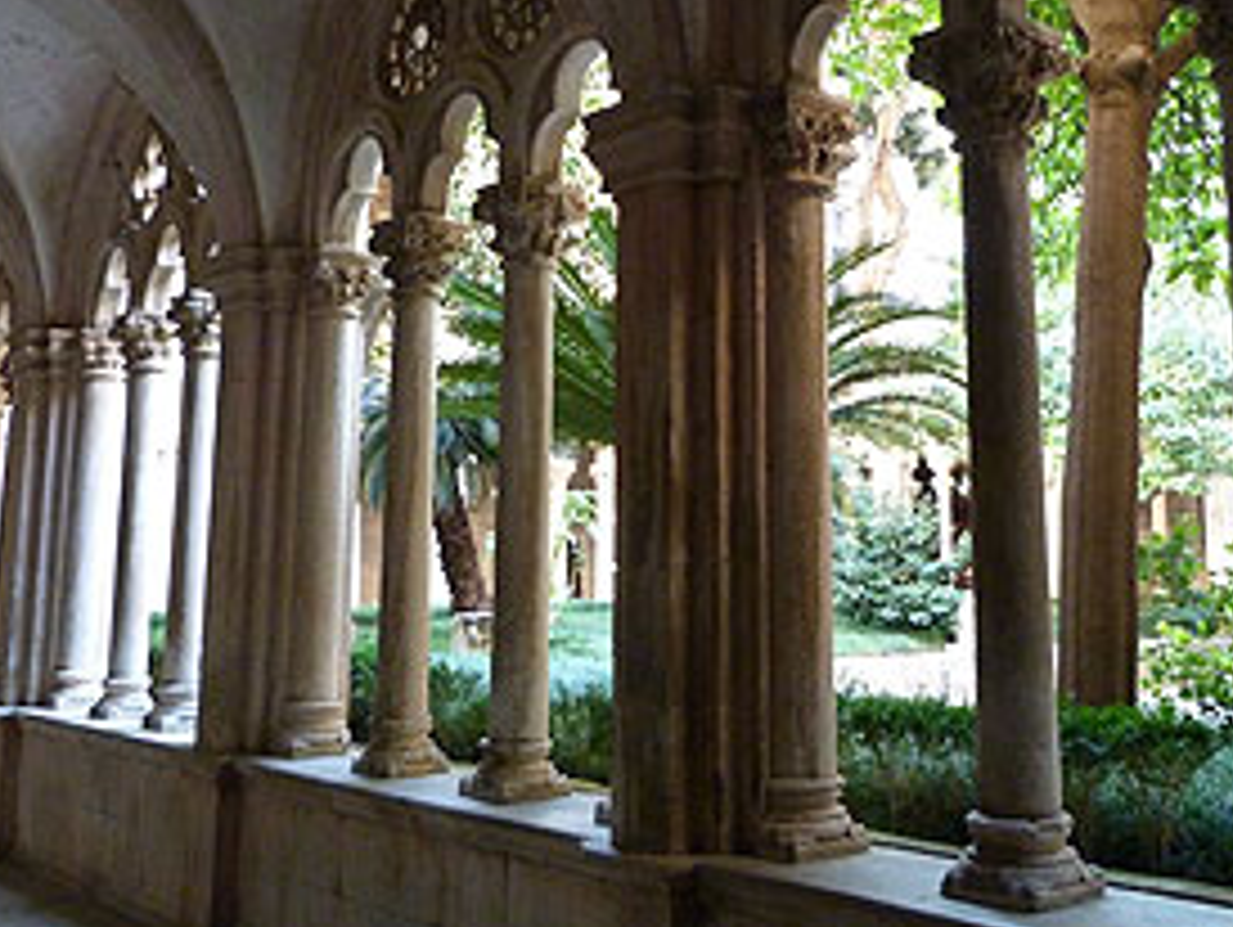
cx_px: 698
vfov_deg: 34.7
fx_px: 1462
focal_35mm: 41
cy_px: 279
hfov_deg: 45.6
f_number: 2.8
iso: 400
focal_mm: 4.5
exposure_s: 1/20
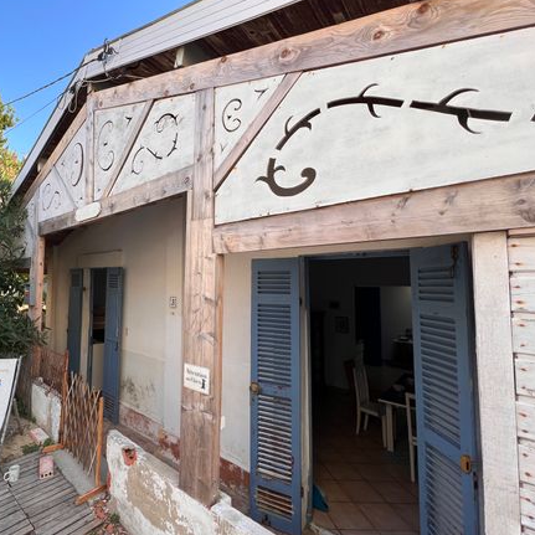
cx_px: 178
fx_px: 280
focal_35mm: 16
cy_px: 268
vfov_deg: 87.4
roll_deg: -1.0
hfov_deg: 84.3
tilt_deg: +4.4
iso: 32
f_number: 1.8
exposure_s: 1/285
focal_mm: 1.57
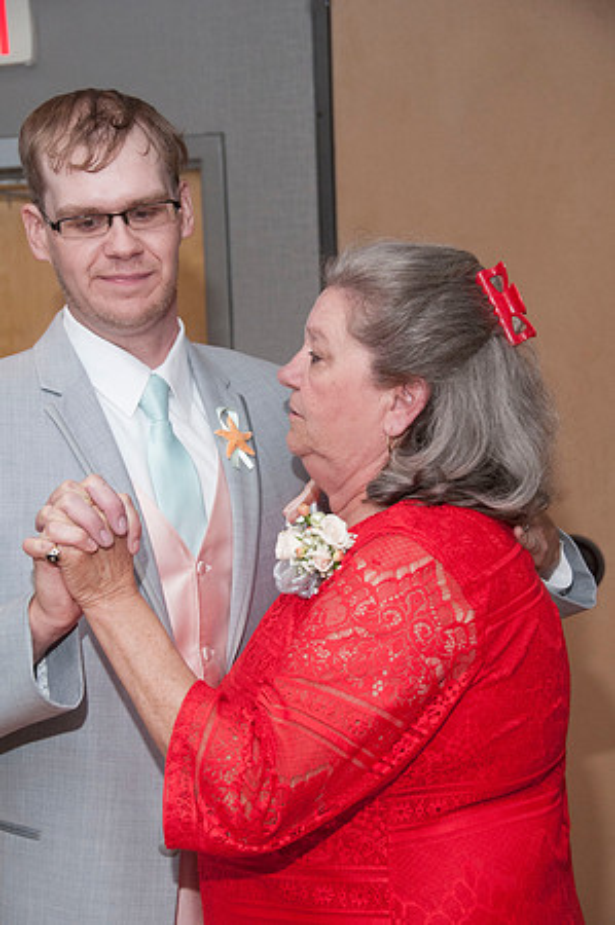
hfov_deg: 18.1
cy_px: 462
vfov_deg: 27.0
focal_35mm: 75
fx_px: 1926
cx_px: 308
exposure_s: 1/60
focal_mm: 50
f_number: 5.6
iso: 800
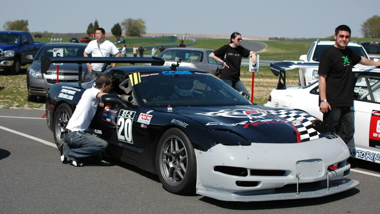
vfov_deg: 19.1
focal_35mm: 63
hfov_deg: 33.3
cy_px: 119
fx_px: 635
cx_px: 190
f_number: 4.8
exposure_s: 1/2000
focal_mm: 40
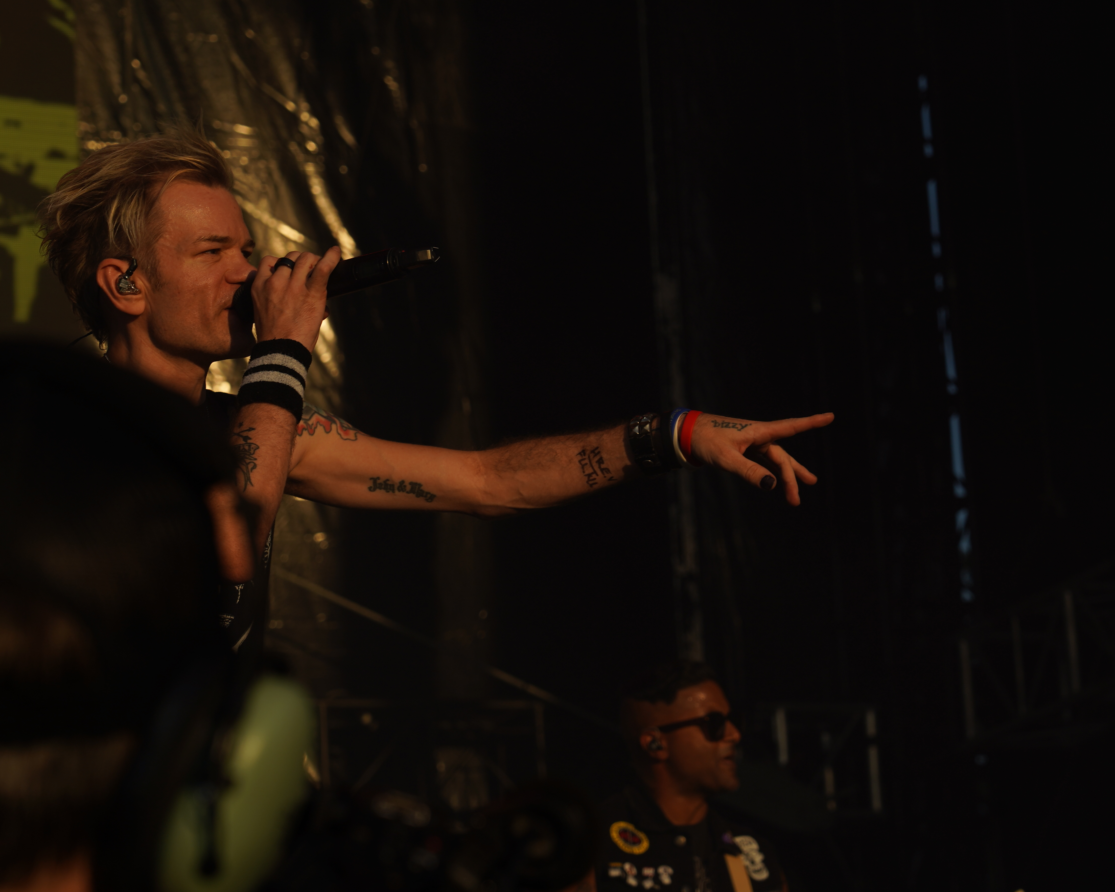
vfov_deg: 11.5
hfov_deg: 14.4
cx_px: 663
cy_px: 415
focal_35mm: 134
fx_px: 4422
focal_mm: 105
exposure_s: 1/640
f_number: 8
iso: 100
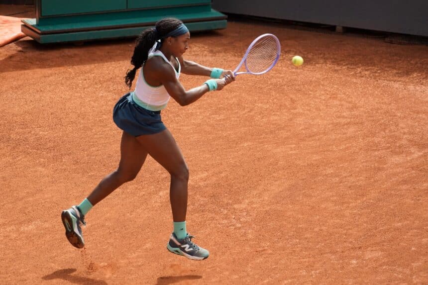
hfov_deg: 8.6
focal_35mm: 240
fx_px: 2853
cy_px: 142
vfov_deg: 5.7
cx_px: 214
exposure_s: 1/2000
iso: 1000
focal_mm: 240
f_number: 6.3
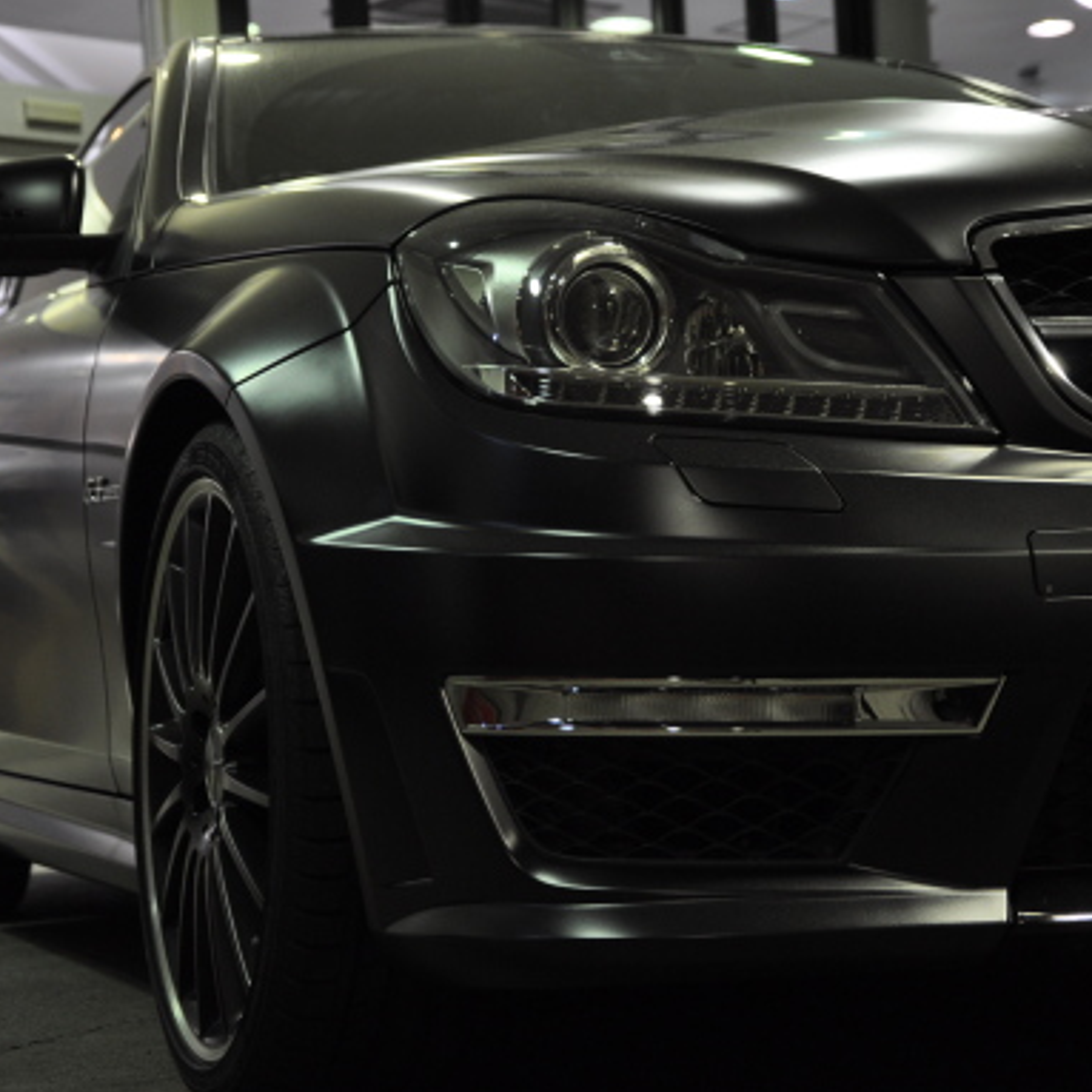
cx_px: 622
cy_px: 546
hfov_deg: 22.2
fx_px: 2784
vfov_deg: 22.2
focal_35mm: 78
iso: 500
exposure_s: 1/20
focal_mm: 40
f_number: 5
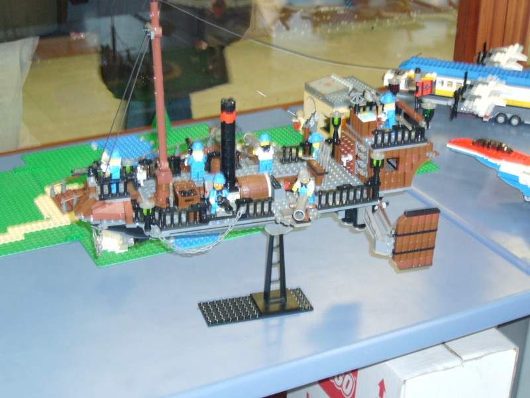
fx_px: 1011
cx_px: 265
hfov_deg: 29.4
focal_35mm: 66
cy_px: 199
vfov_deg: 22.3
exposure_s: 1/8
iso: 250
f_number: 3.9
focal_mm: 10.9
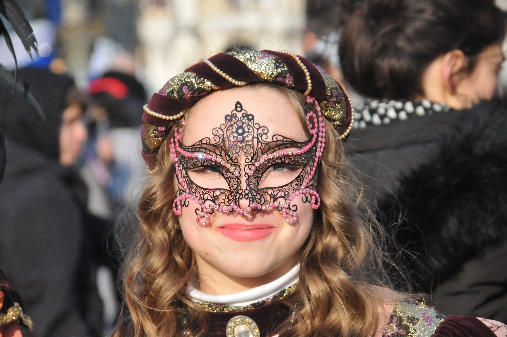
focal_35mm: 168
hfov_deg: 12.2
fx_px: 2363
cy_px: 168
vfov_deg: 8.2
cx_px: 254
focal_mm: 112
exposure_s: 1/2500
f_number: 5.6
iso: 1600
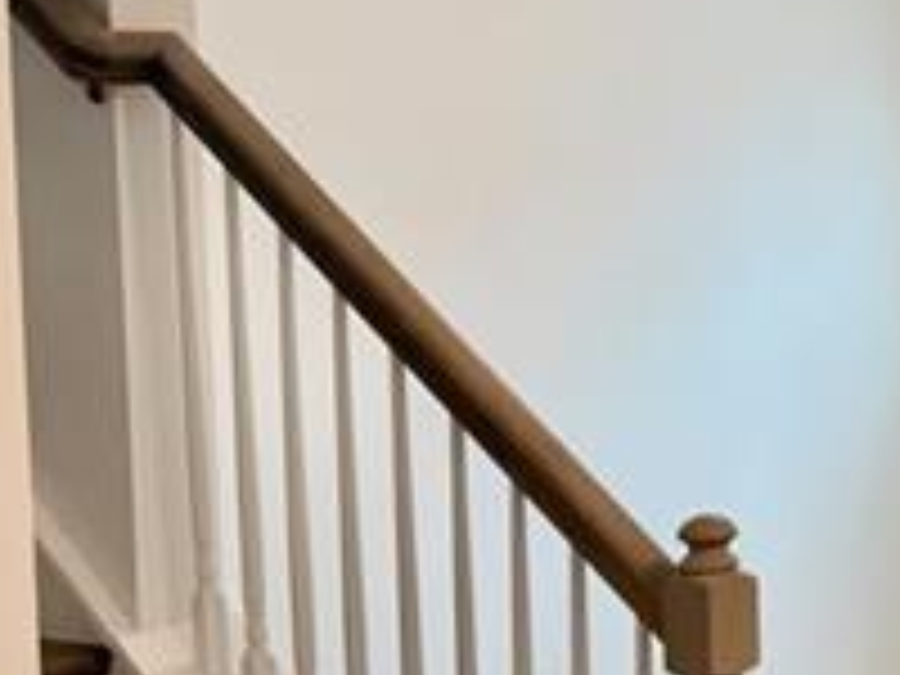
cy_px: 270
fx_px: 2496
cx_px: 1498
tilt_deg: -1.4
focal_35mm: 96
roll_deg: +1.9
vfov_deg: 15.4
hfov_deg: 17.5
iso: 100
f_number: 1.78
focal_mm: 6.76
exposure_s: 1/120
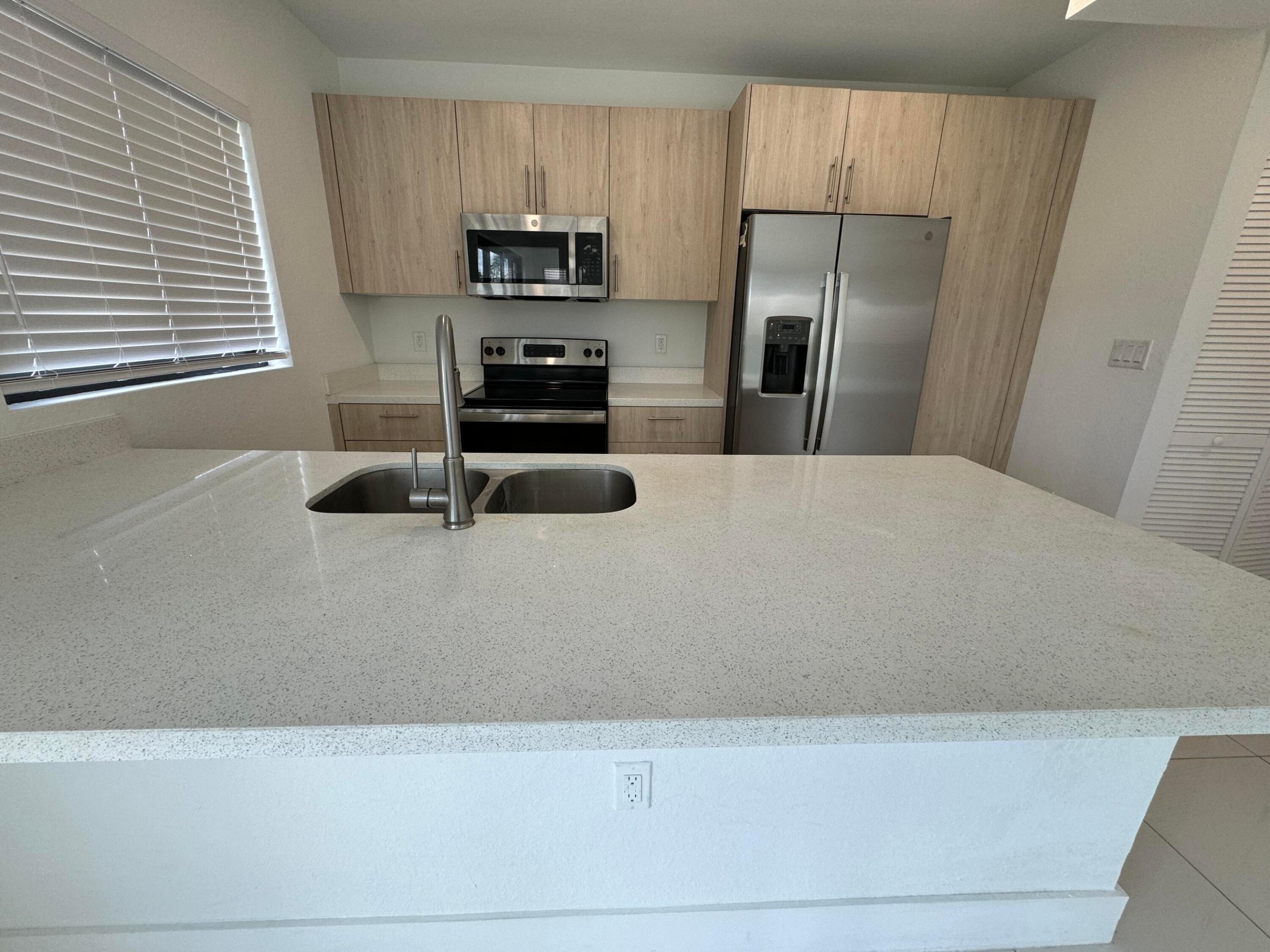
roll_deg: -1.4
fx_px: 514
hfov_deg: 102.1
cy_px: 476
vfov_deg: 85.7
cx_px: 635
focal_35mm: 14
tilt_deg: -18.3
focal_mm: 2.22
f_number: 2.2
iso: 80
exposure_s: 1/120
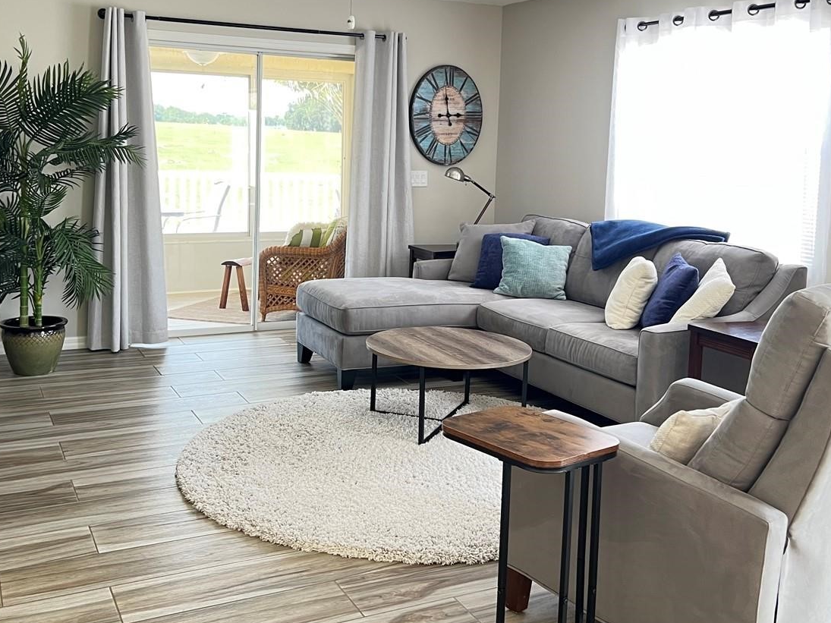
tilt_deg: -4.9
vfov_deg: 37.4
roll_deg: -1.9
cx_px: 390
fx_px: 912
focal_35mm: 38
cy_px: 227
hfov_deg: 49.0
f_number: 1.5
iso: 80
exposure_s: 1/60
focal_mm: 5.7
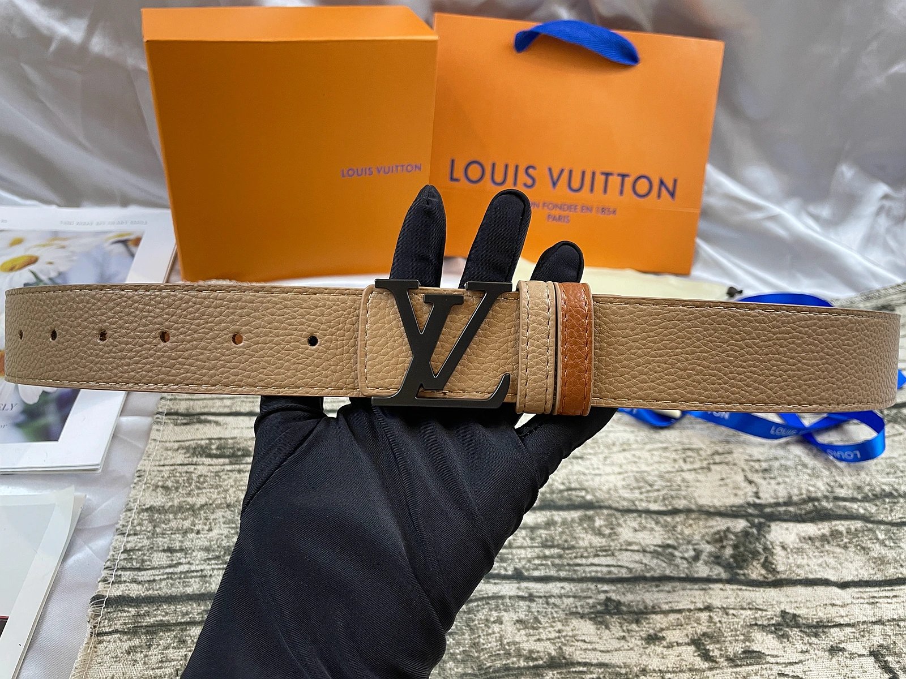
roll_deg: -5.7
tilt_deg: -36.5
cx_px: 453
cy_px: 340
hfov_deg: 67.3
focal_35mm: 26
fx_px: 680
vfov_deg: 53.1
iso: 100
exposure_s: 1/50
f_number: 1.6
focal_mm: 4.2
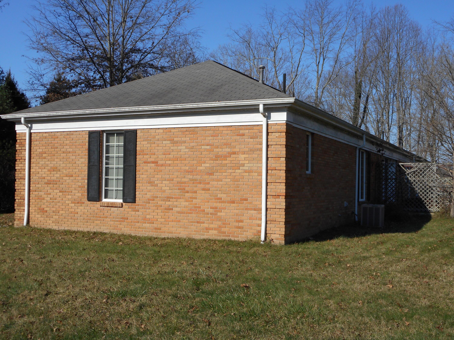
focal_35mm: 44
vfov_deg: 32.9
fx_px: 577
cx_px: 227
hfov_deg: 42.9
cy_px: 170
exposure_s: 1/640
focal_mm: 7.9
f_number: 4.7
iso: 80
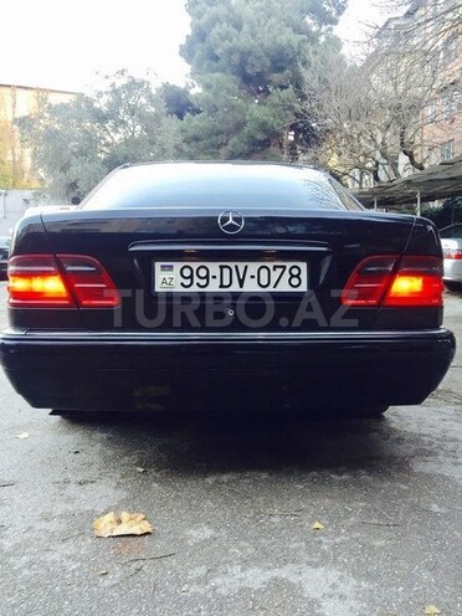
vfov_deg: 61.7
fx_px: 516
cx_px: 231
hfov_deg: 48.2
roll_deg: +1.5
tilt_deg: -8.0
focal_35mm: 29
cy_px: 308
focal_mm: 4.15
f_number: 2.2
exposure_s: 1/33
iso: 80
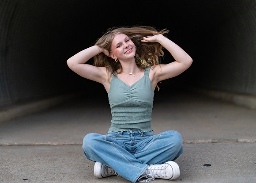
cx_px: 123
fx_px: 415
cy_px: 86
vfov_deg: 24.8
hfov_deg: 34.3
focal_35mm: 57
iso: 640
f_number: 1.2
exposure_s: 1/400
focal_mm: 50
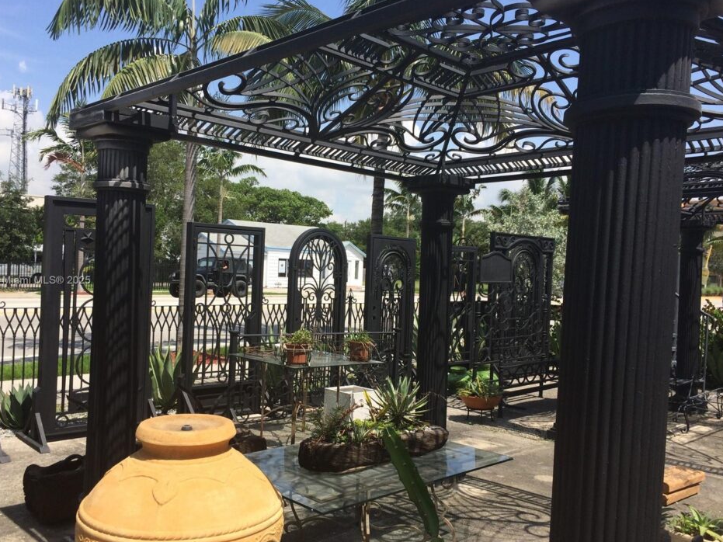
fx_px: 689
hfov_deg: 55.3
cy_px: 281
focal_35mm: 33
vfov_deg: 42.9
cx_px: 329
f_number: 2.2
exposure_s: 1/1866
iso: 32
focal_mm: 4.12
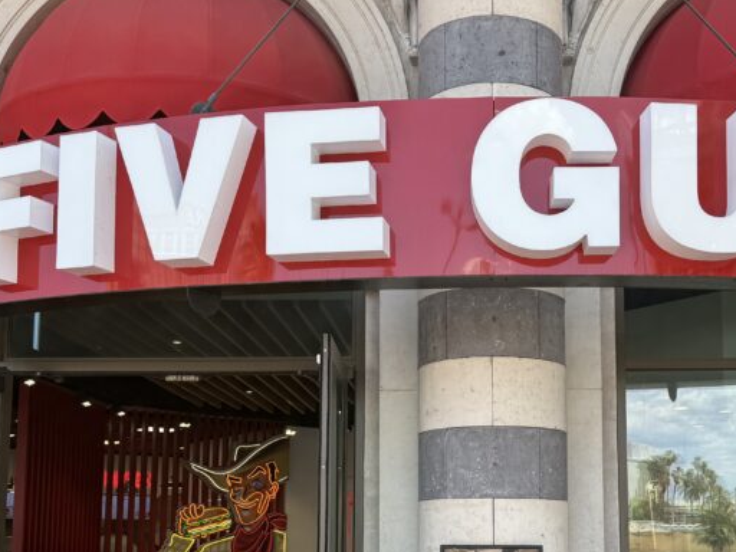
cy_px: 423
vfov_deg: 29.7
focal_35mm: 48
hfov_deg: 39.4
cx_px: 451
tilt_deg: +7.4
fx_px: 1021
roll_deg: -0.6
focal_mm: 6.76
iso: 80
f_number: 1.78
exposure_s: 1/813
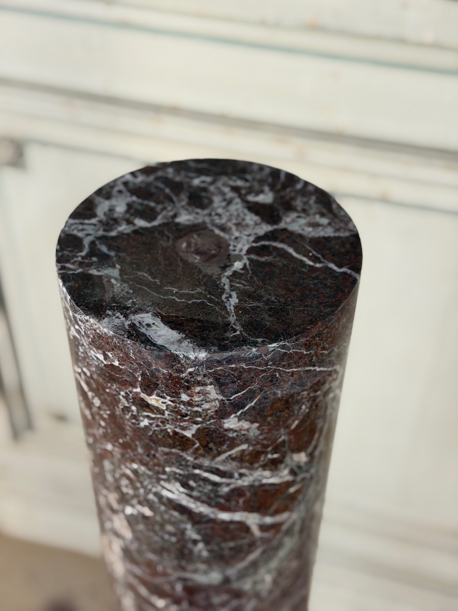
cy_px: 306
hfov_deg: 30.3
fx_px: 847
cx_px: 229
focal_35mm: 48
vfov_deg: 39.7
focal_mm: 6.76
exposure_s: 1/50
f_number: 1.78
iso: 200
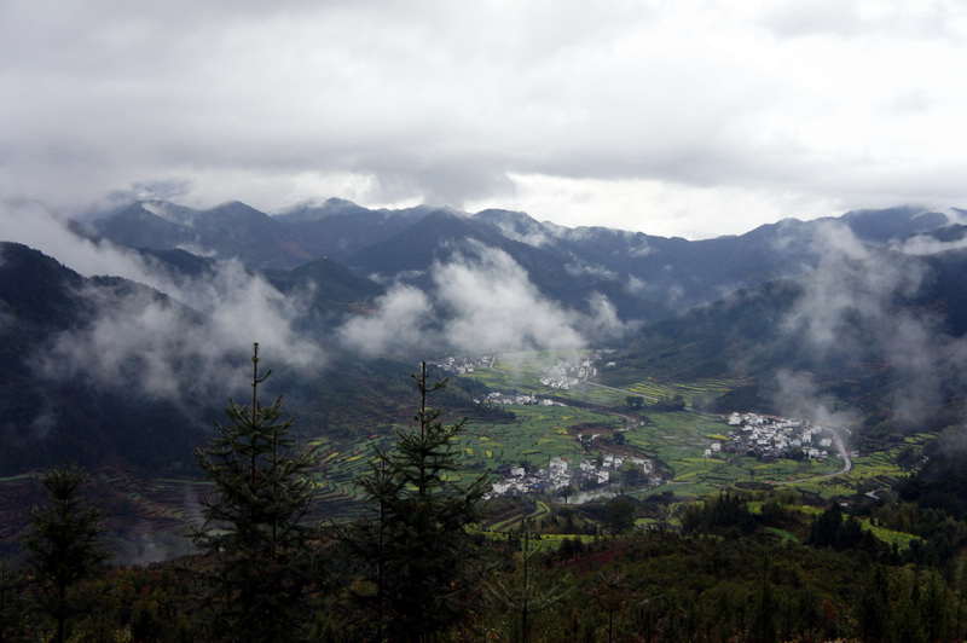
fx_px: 1248
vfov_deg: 28.9
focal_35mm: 46
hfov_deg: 42.4
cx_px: 484
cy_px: 322
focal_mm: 31
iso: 640
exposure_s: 1/160
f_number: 4.5
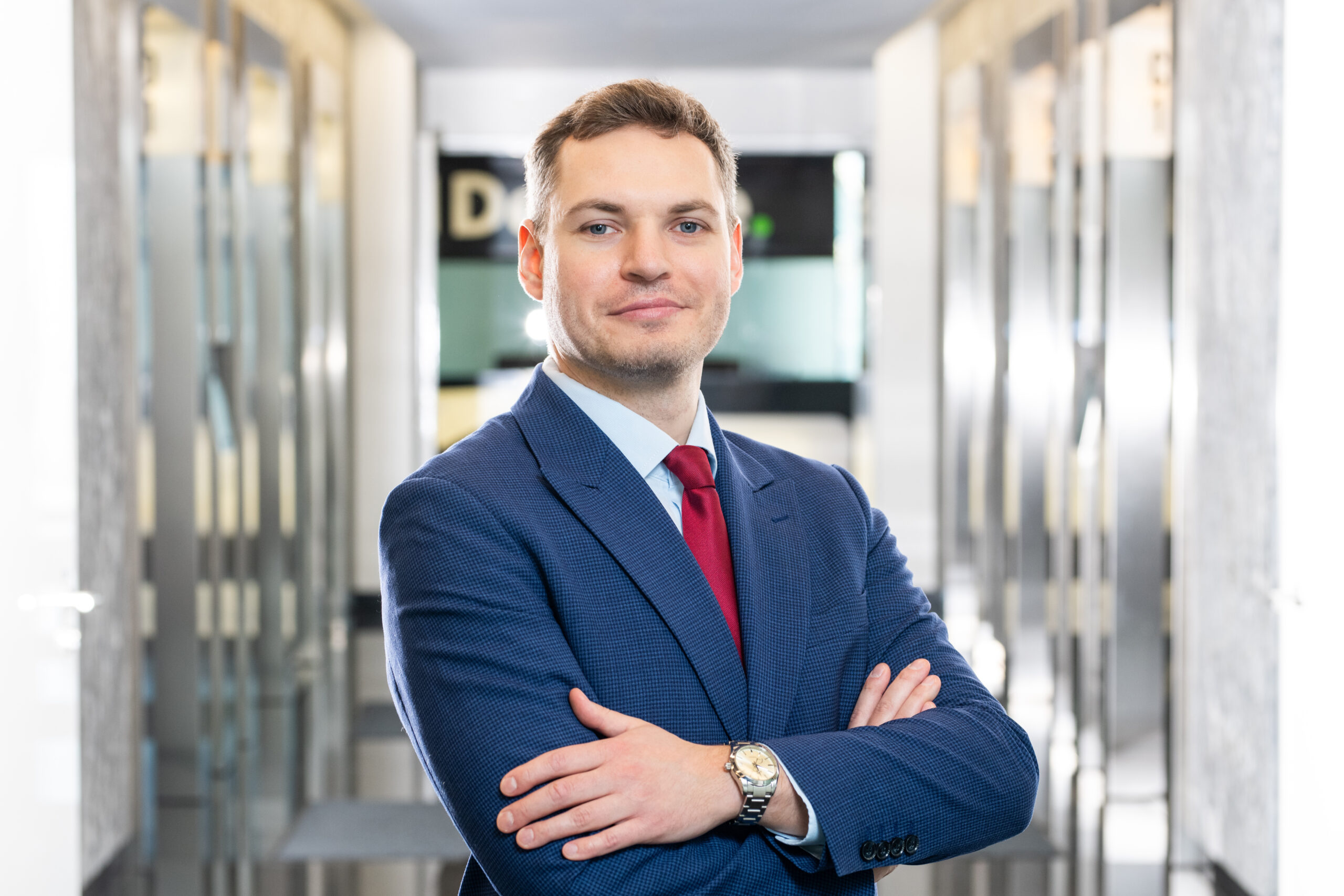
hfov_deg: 23.9
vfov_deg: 16.1
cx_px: 672
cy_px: 448
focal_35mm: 85
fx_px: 3173
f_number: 5
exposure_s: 1/160
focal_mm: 85
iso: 640
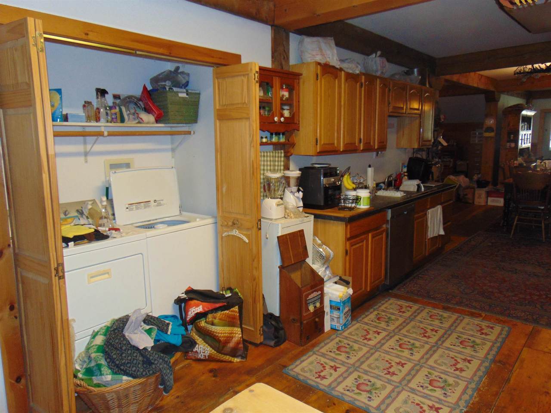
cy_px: 206
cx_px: 276
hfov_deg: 69.4
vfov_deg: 54.9
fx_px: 398
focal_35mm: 25
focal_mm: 4.5
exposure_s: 1/30
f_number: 3
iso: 200
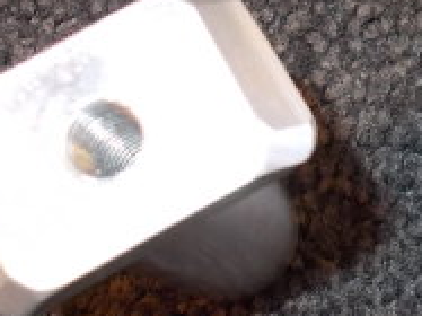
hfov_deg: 20.6
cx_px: 397
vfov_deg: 15.9
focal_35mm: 93
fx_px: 1133
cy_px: 169
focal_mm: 6
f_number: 3.6
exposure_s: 1/25
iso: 200
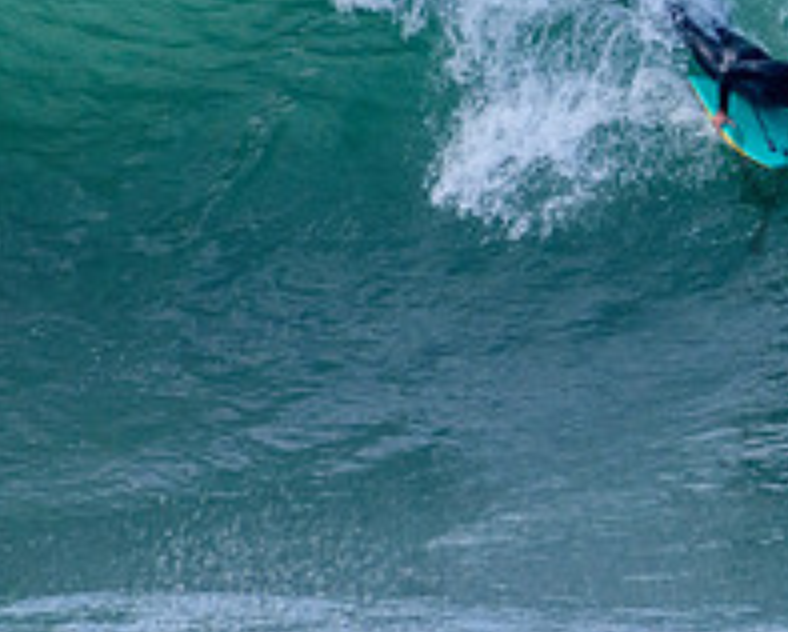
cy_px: 158
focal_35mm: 2071
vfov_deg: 0.7
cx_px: 1144
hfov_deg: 0.9
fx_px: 48347
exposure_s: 1/2000
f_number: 5.6
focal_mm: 500
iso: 640
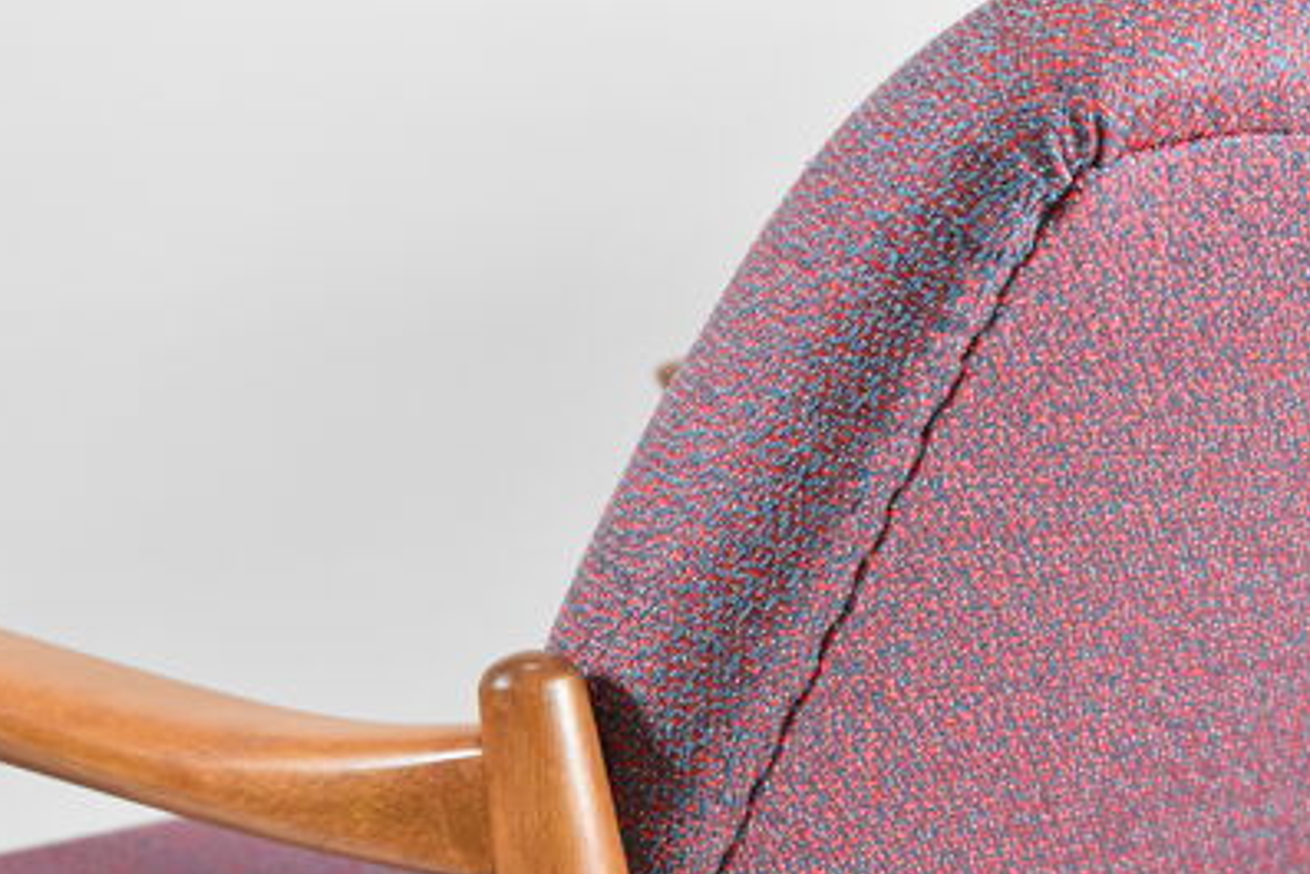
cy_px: 391
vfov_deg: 11.0
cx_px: 812
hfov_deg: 16.4
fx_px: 4541
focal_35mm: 125
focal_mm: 55
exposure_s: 1/125
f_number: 5.6
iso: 2500
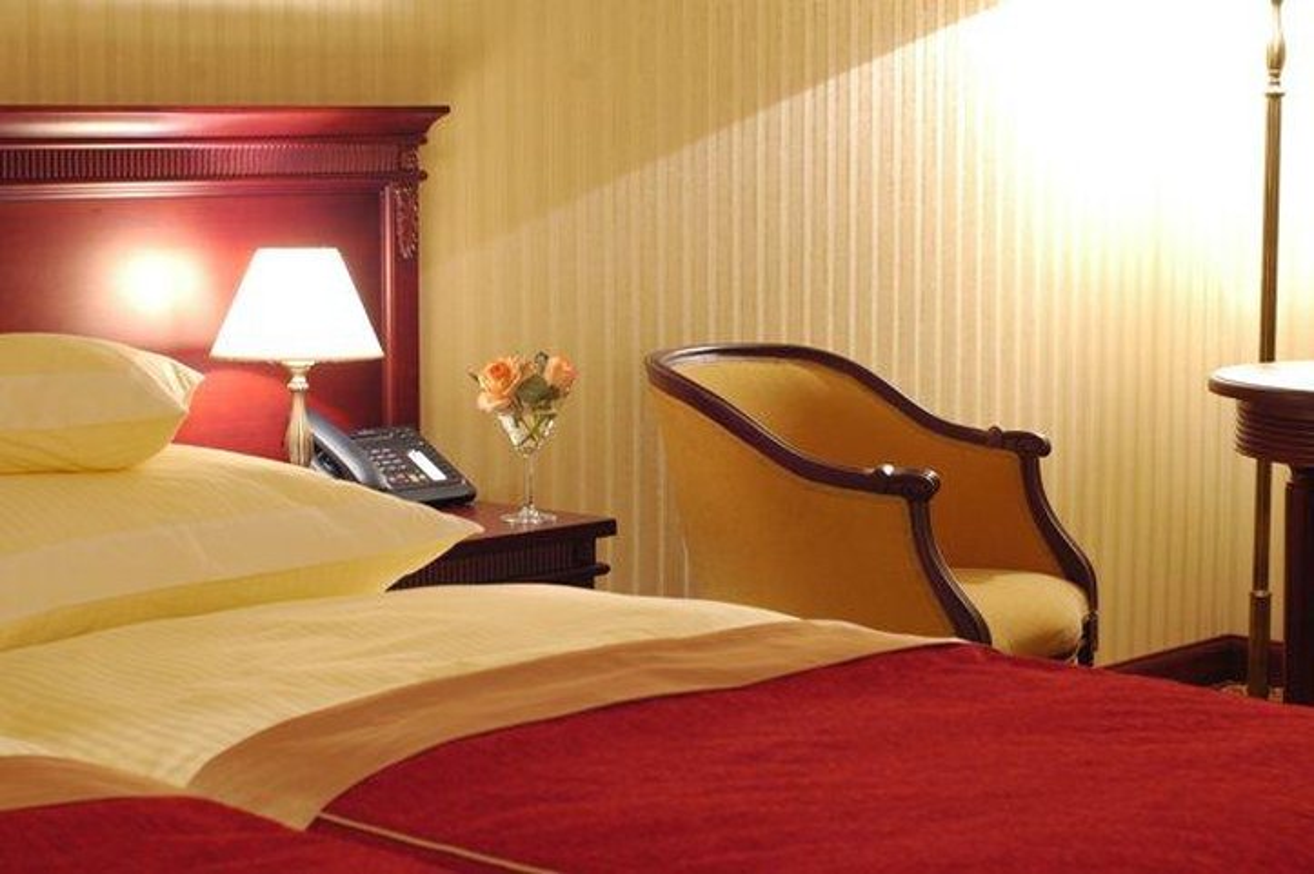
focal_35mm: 75
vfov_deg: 18.2
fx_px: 2736
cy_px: 437
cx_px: 657
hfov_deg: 27.0
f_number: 6.7
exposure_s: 1/1.5
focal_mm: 50
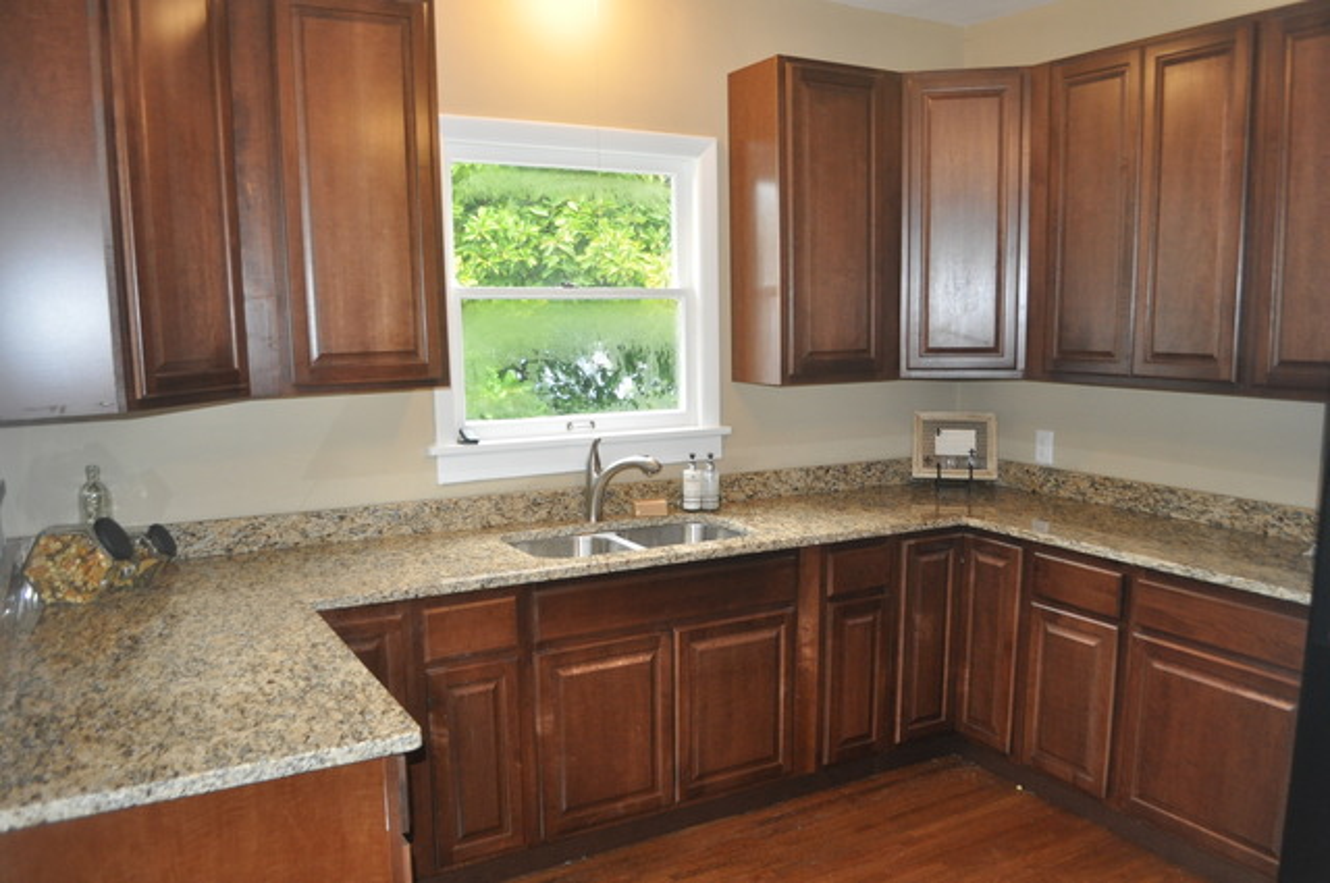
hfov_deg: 67.4
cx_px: 665
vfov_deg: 47.8
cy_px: 442
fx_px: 996
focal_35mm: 27
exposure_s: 1/60
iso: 800
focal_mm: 18
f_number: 3.5
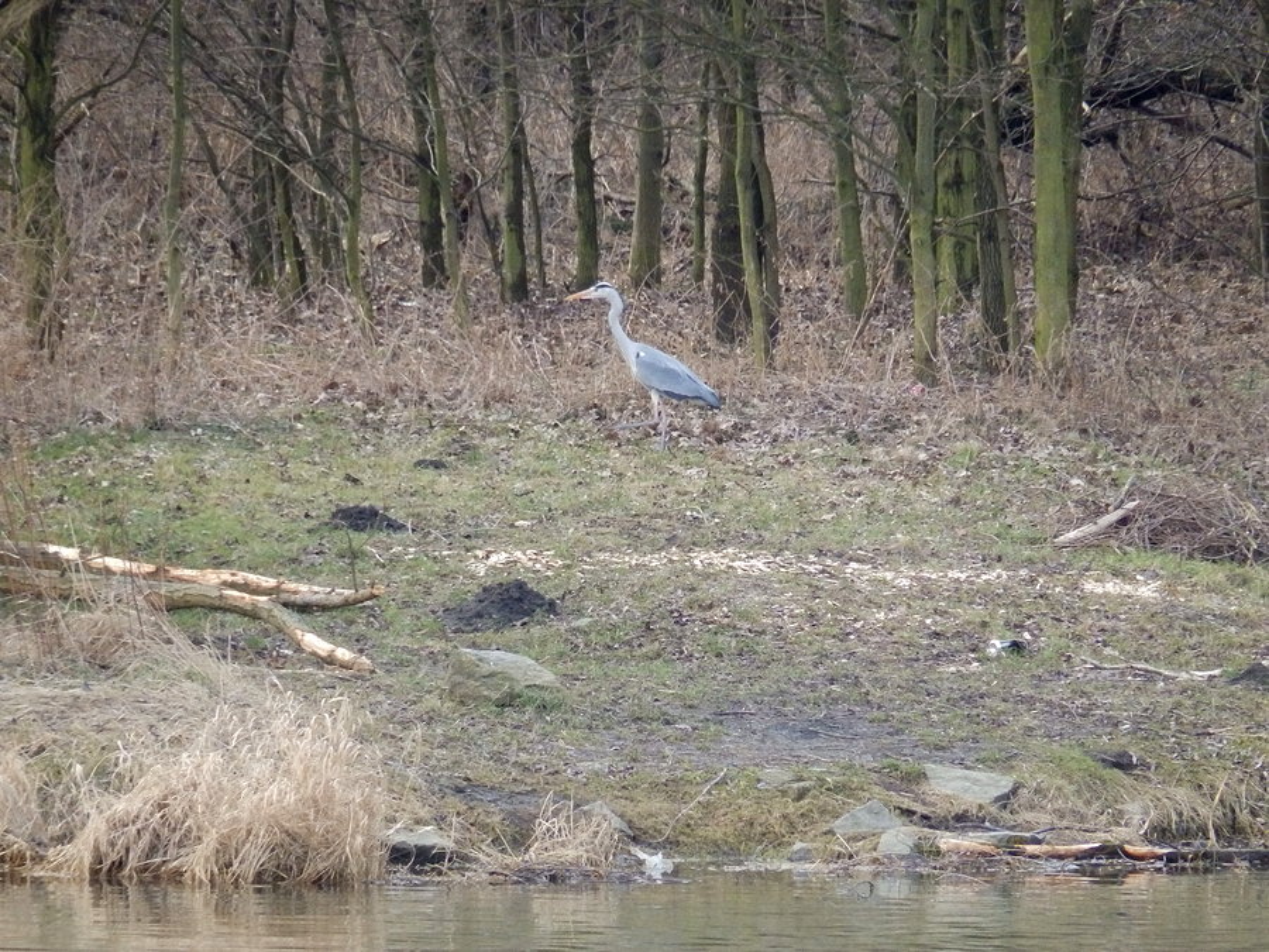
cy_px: 476
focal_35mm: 896
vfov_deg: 1.7
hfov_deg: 2.2
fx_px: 32847
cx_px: 634
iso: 800
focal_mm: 160
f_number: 5.7
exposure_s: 1/320
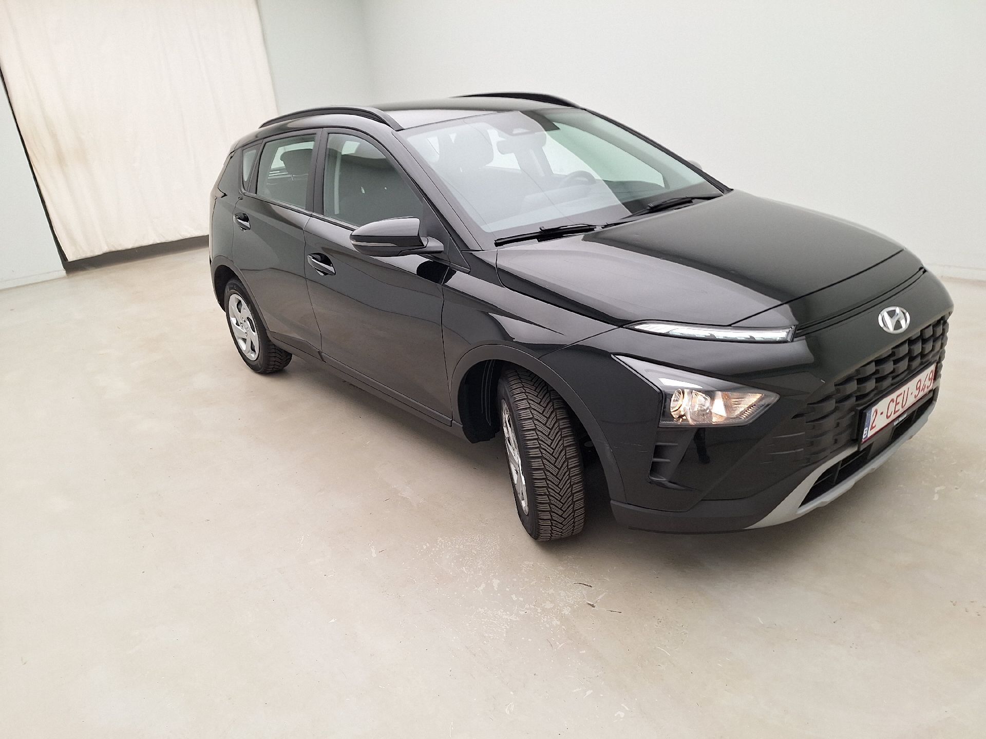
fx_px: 655
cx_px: 493
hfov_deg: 73.9
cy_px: 370
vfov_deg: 58.9
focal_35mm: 23
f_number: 1.8
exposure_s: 1/100
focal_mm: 5.54
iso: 50
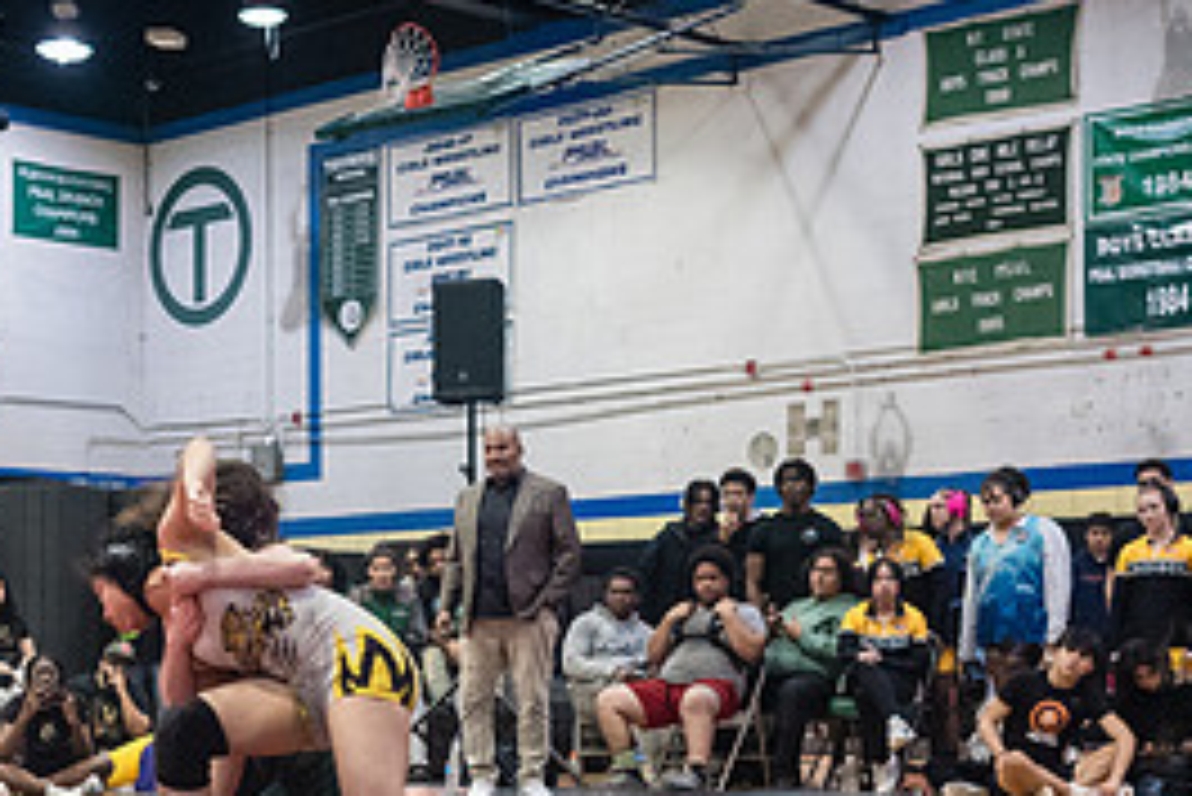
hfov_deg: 26.0
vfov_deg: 17.5
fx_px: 2551
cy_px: 686
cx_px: 306
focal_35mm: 77
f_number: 3.5
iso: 6400
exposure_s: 1/400
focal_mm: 35
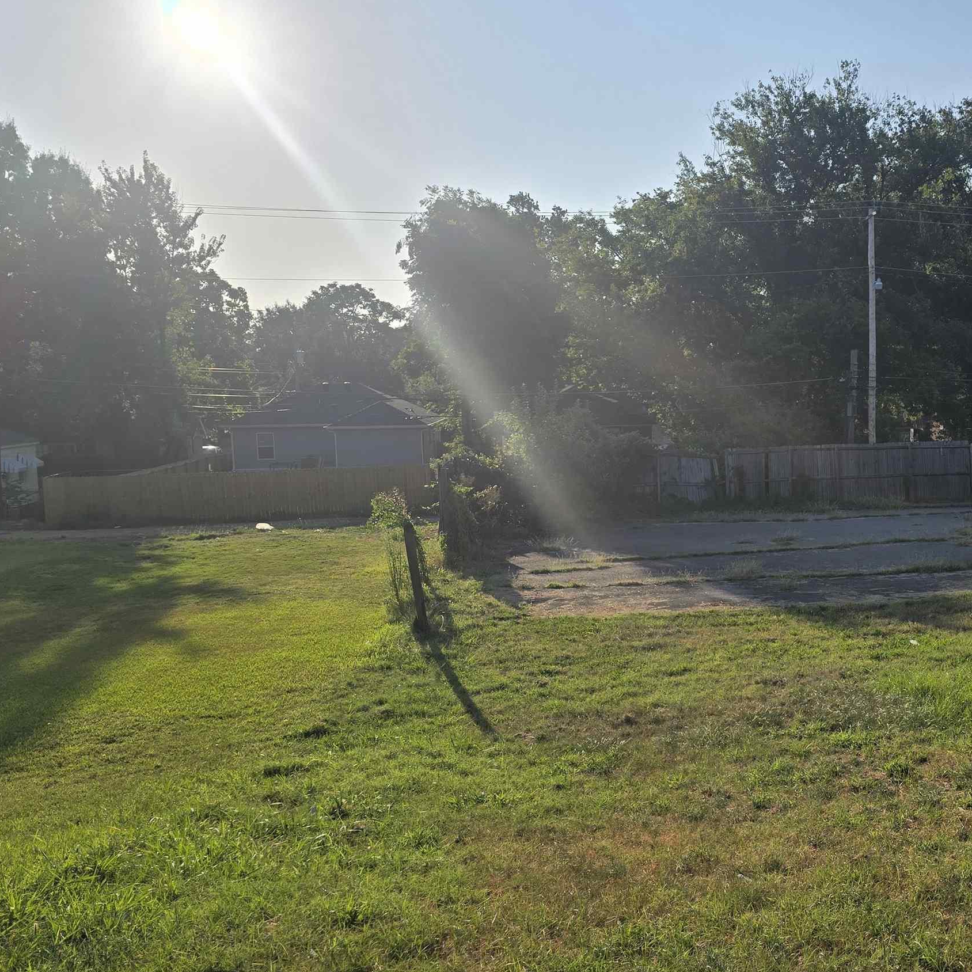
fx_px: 1175
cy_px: 523
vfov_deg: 44.9
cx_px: 762
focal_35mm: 37
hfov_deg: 43.1
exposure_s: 1/2664
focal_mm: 6.3
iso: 12
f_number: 1.7
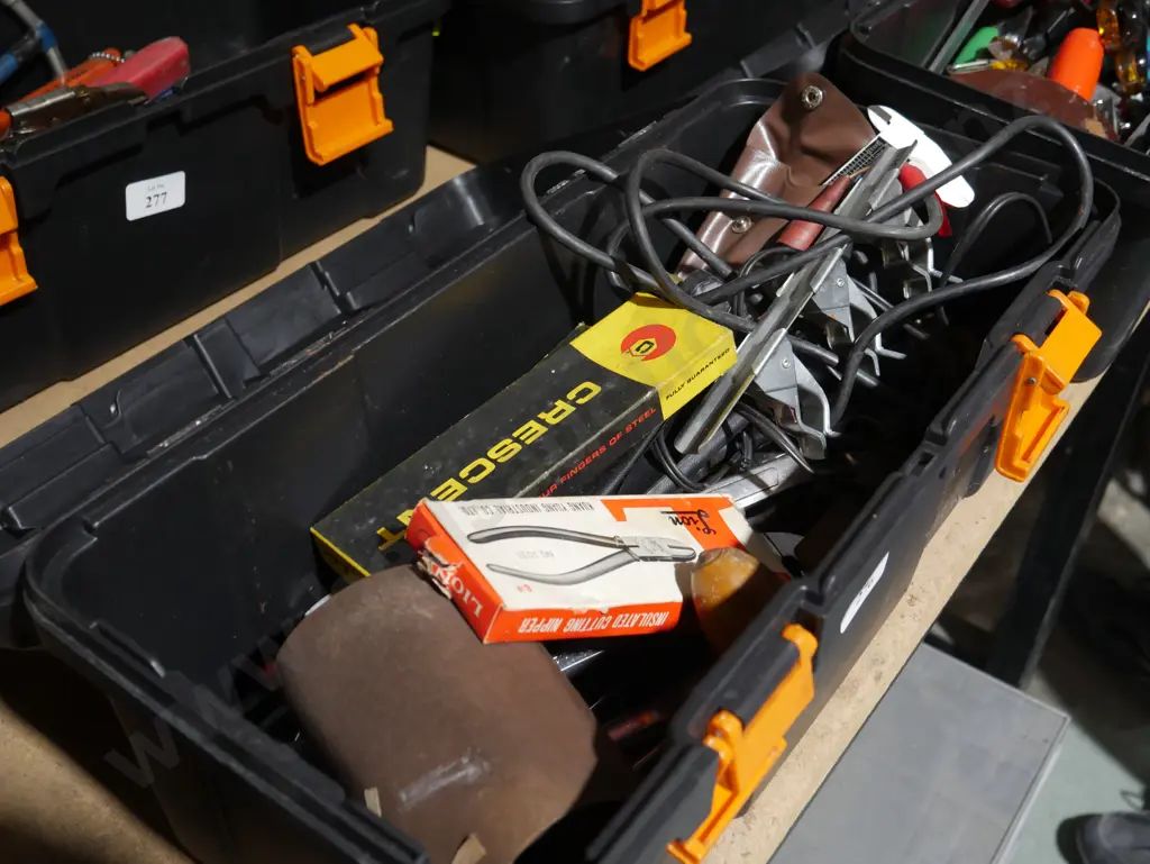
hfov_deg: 46.8
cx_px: 575
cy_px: 432
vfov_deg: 36.0
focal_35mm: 40
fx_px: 1329
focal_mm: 20
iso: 1000
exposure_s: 1/60
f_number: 4.4
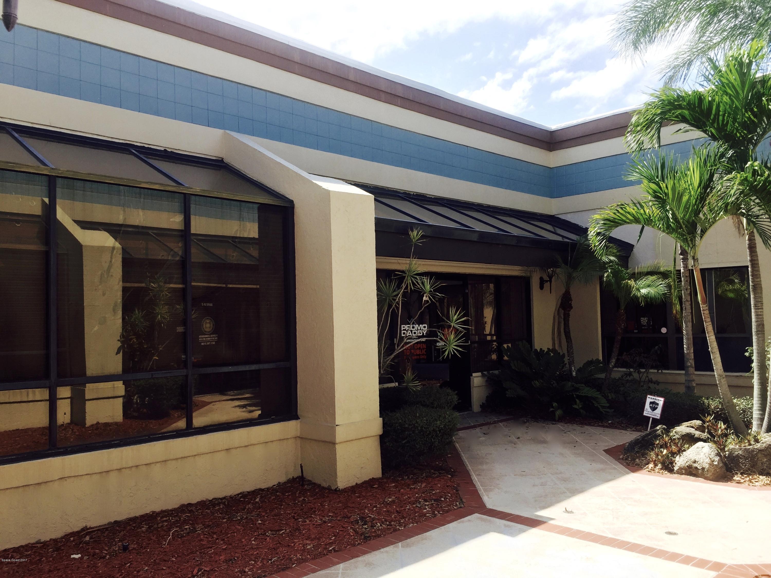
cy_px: 289
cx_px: 386
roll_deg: +0.6
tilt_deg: +2.6
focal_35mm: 29
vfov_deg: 48.2
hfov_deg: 61.7
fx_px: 646
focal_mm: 4.15
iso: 32
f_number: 2.2
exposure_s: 1/1163
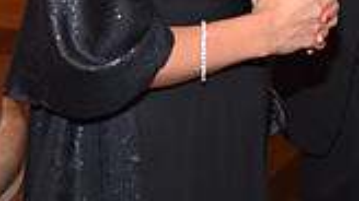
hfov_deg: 16.4
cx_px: 420
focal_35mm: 126
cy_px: -141
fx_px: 1199
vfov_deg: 9.2
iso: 4500
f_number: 3.5
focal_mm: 34
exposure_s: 1/60
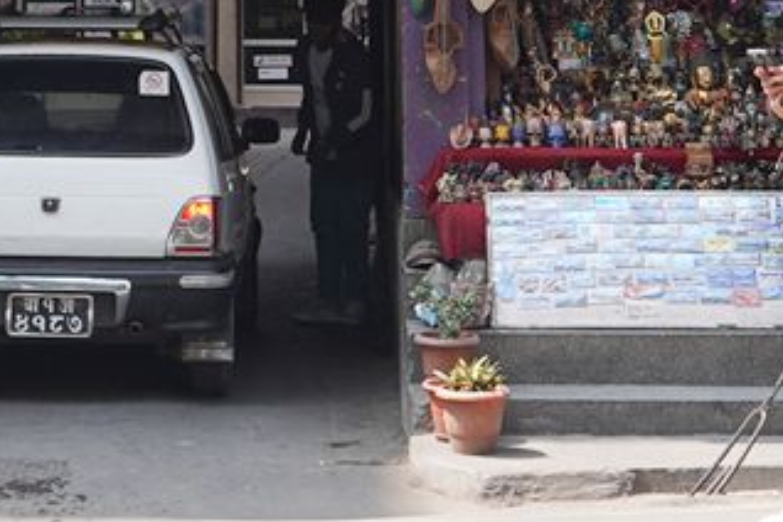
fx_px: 3284
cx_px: 222
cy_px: -739
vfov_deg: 8.3
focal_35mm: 151
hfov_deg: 13.6
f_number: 6.3
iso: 100
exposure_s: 1/125
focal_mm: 24
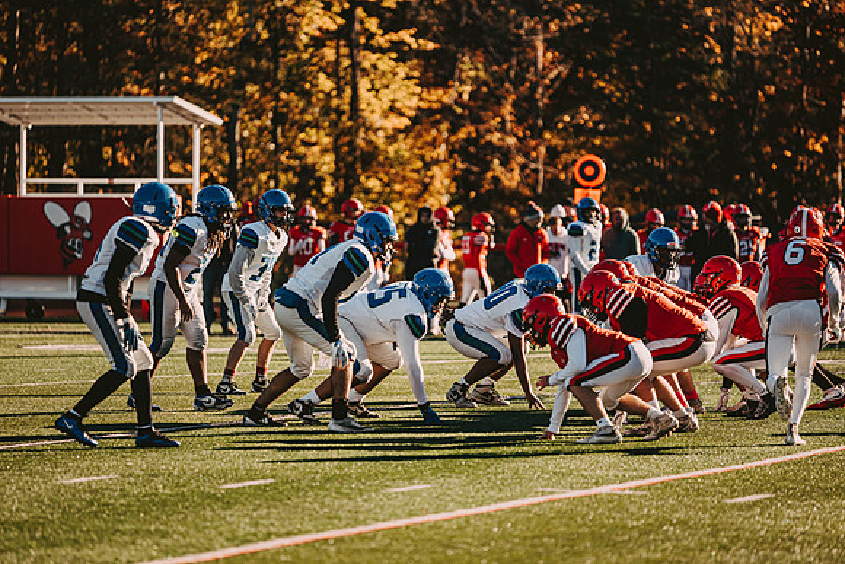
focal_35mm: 200
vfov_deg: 6.9
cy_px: 282
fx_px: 4695
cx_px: 422
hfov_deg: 10.3
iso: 125
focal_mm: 200
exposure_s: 1/3200
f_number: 2.8
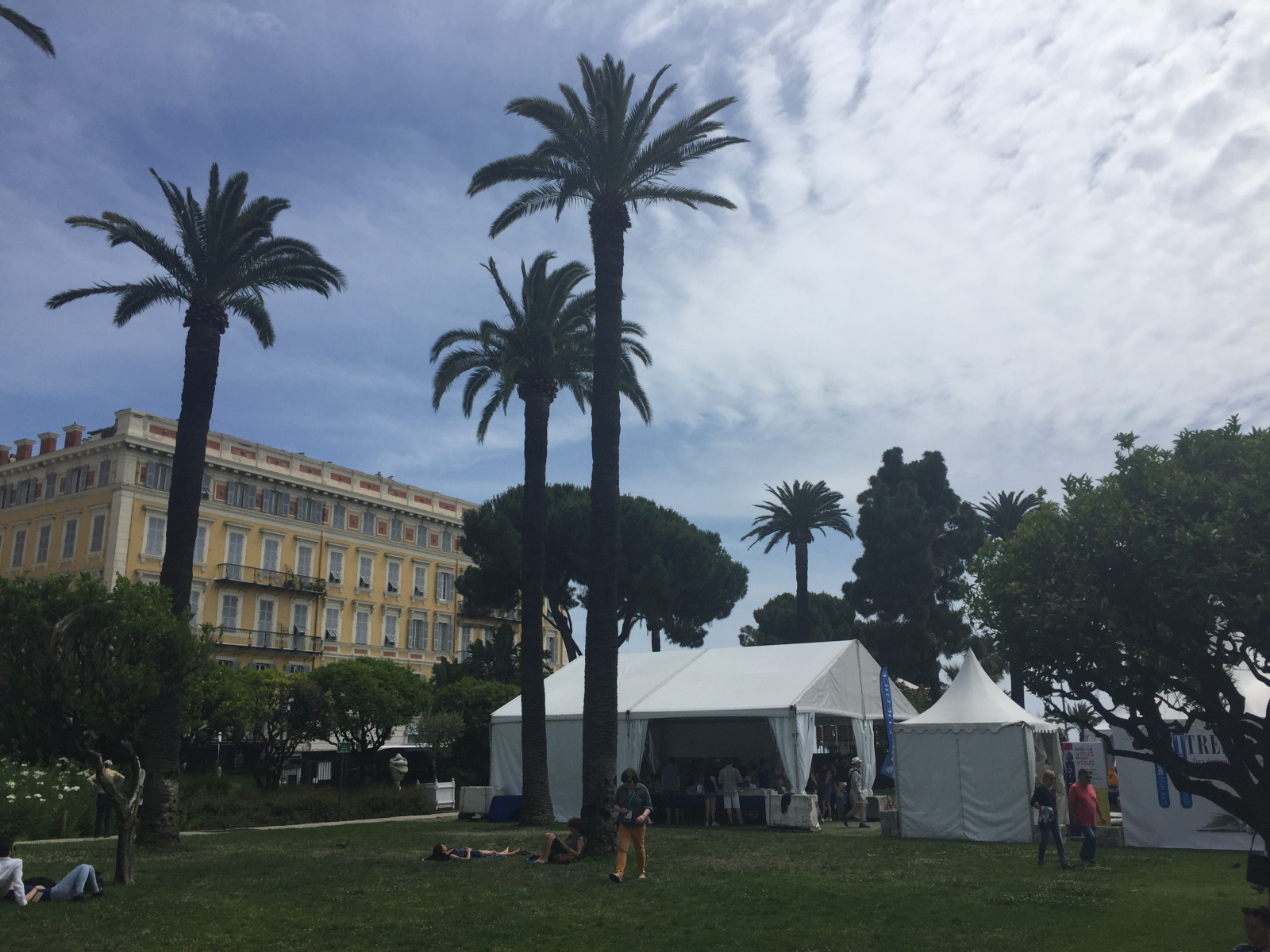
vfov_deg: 48.2
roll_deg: -0.3
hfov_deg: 61.7
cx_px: 635
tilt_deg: +15.4
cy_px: 476
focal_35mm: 29
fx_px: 1064
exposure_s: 1/4950
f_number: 2.2
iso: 32
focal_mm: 4.15
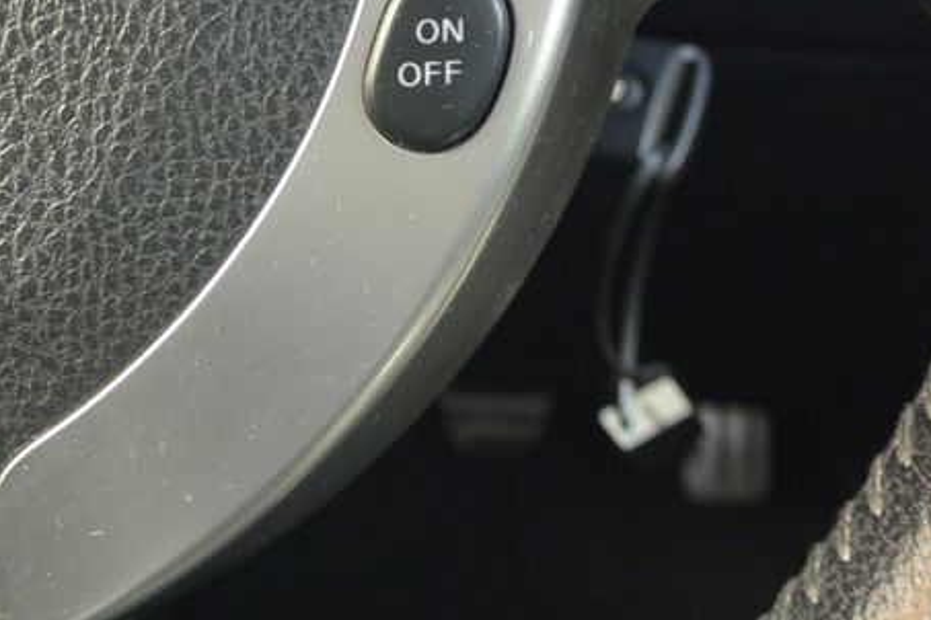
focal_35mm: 61
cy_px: 9
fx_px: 1577
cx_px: 425
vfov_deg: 21.5
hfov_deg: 32.9
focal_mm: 10
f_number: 3.5
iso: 200
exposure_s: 1/125
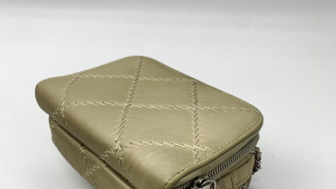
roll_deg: +4.5
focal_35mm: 38
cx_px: 168
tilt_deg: -41.4
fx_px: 339
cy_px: 163
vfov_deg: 30.1
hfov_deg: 52.8
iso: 32
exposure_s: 1/100
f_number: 1.8
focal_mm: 4.25
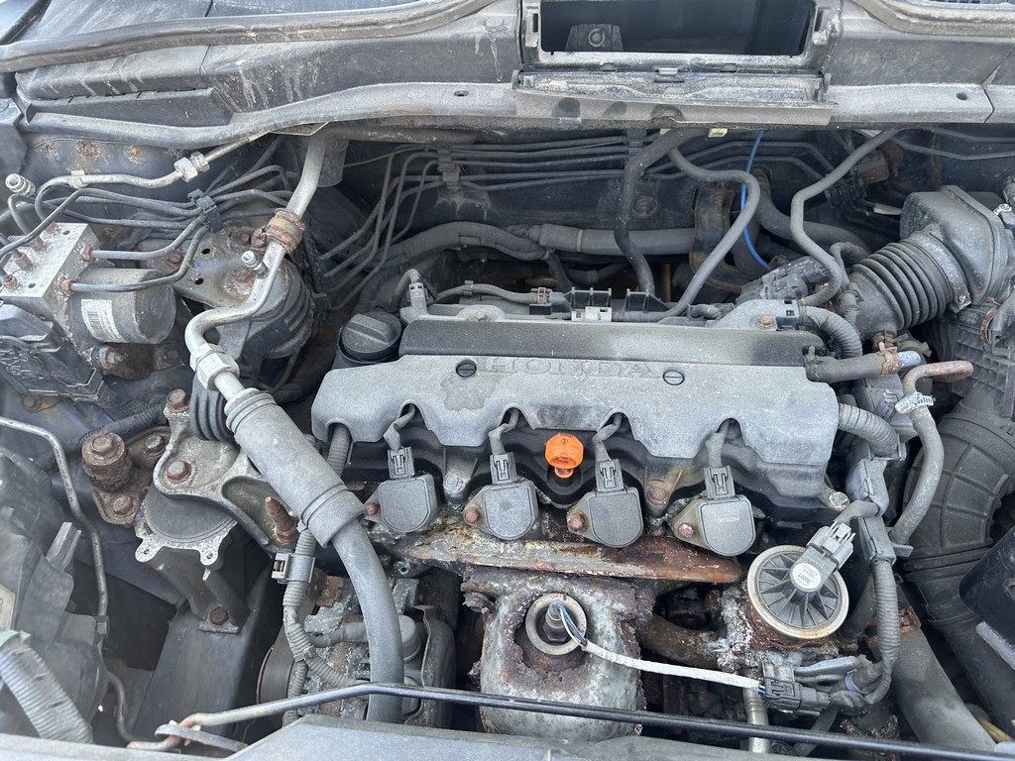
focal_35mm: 24
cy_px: 380
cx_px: 508
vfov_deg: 56.8
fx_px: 704
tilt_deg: -53.8
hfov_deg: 71.6
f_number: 1.78
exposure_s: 1/159
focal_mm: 6.86
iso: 100
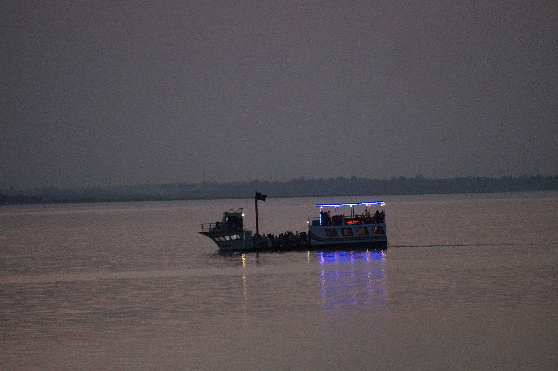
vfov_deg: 4.4
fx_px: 4880
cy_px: 186
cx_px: 279
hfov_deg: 6.5
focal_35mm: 315
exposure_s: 1/40
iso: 3200
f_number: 6.3
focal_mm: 210
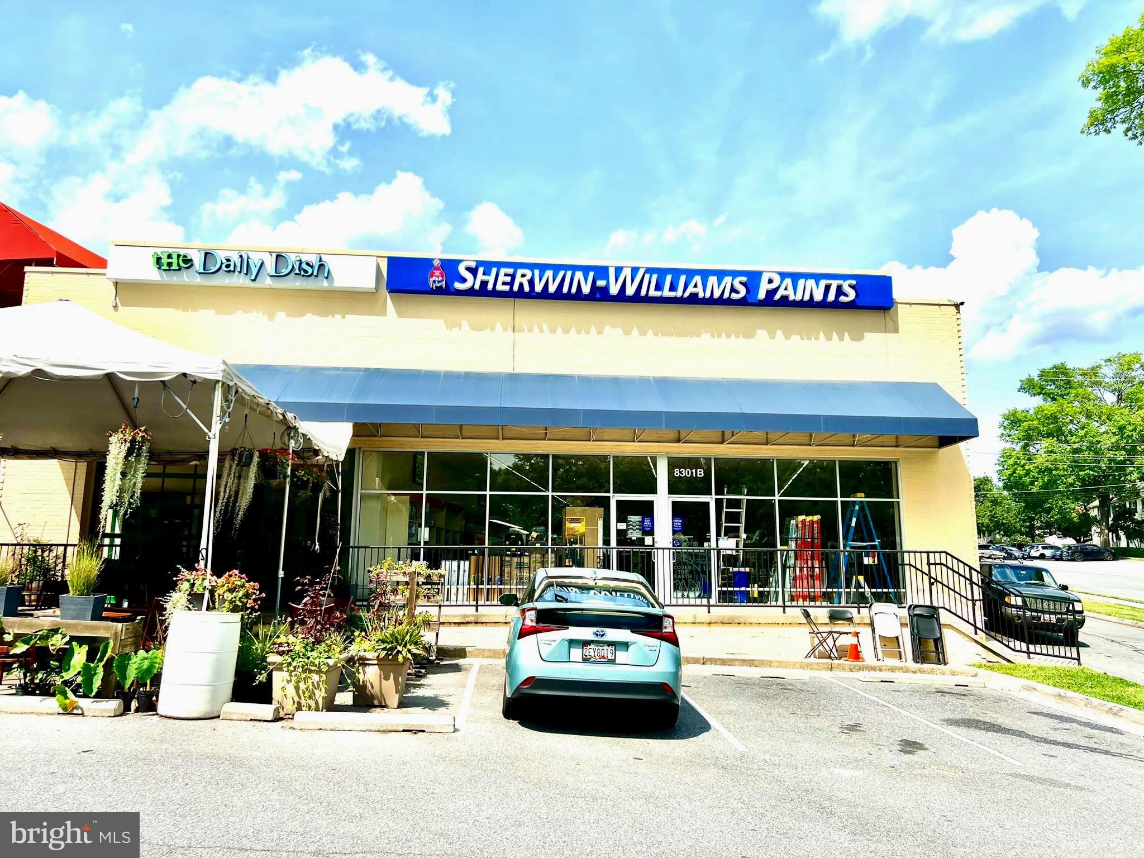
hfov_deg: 67.3
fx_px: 859
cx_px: 572
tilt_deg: +8.4
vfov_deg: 53.1
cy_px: 429
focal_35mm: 26
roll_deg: +0.7
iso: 50
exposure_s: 1/6211
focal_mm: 5.7
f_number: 1.5
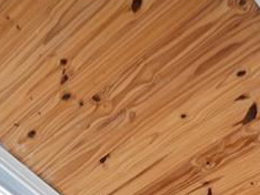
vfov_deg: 11.0
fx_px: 692
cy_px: 575
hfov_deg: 20.8
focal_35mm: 92
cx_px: 242
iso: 160
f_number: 6.3
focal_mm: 14
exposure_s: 1/15
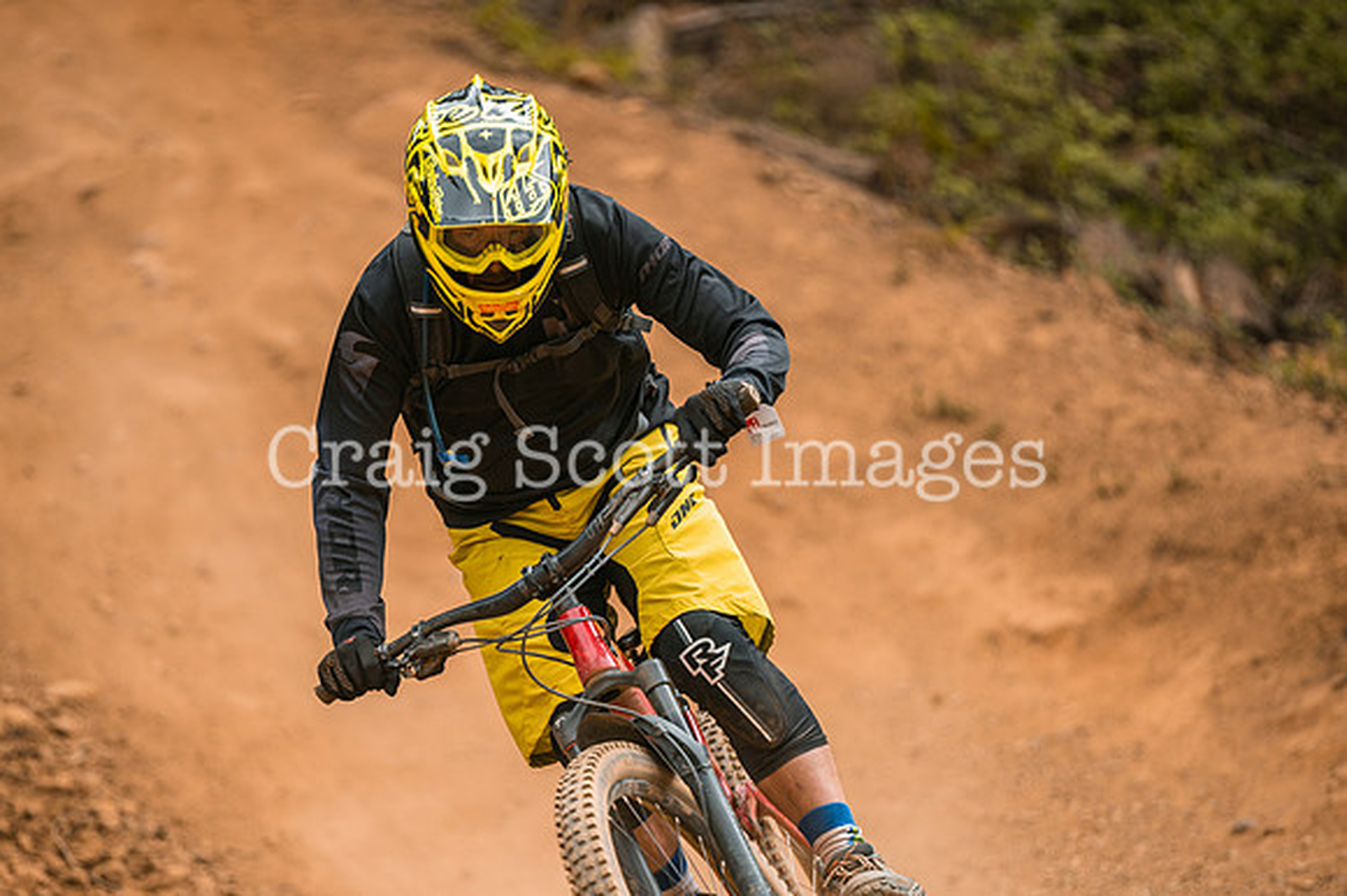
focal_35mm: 216
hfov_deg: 9.5
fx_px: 8088
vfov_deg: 6.3
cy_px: 484
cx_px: 619
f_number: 2.8
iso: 250
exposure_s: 1/1600
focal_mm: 200
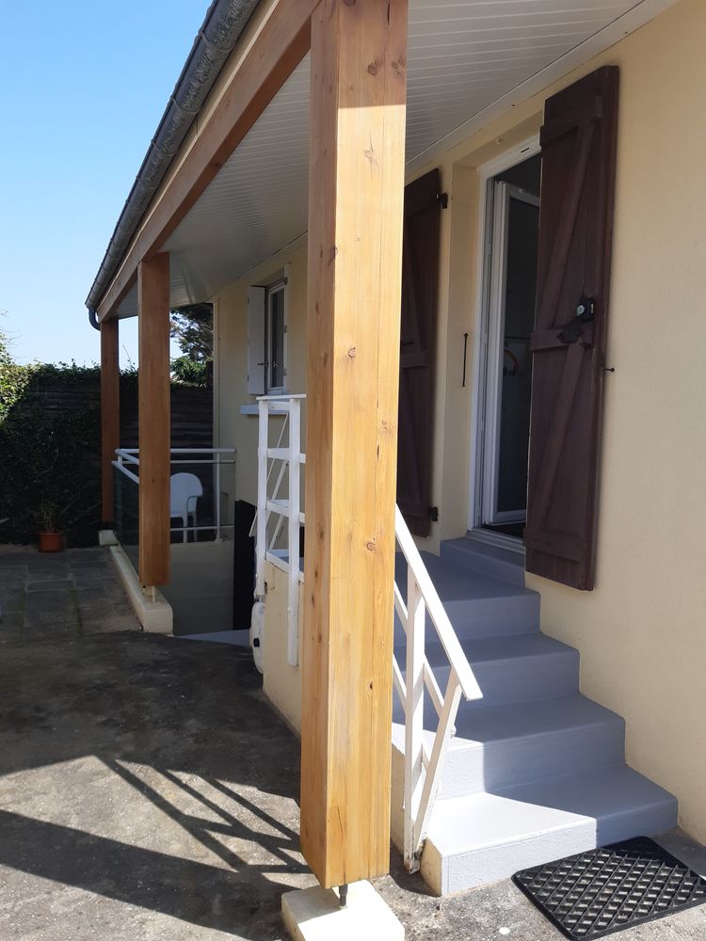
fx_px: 707
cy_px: 470
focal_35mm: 26
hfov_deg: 53.1
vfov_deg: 67.3
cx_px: 353
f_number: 1.7
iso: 40
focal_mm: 3.92
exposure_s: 1/1057
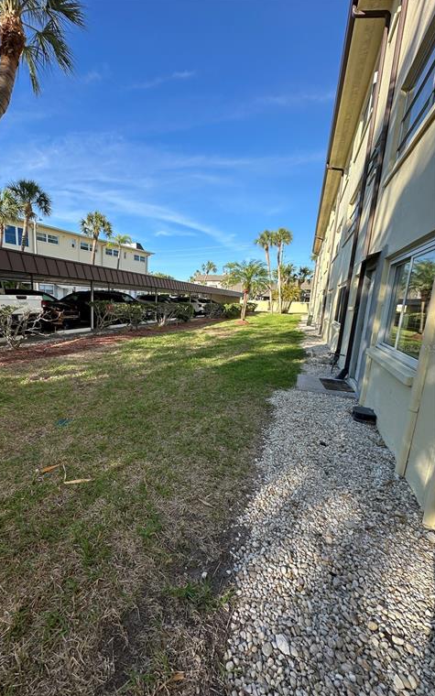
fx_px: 285
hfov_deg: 74.0
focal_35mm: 15
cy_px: 348
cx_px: 176
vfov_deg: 101.5
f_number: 2.2
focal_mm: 2.22
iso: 40
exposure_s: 1/725
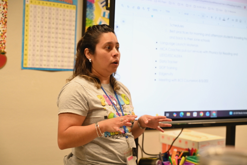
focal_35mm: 62
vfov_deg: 21.9
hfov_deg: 32.4
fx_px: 425
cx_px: 124
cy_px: 82
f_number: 4
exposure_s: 1/125
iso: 2800
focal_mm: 62
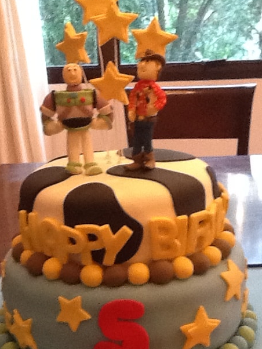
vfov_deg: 37.1
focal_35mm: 51
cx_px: 119
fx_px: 514
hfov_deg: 28.6
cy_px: 233
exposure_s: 1/30
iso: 320
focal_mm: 2.03
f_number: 2.4
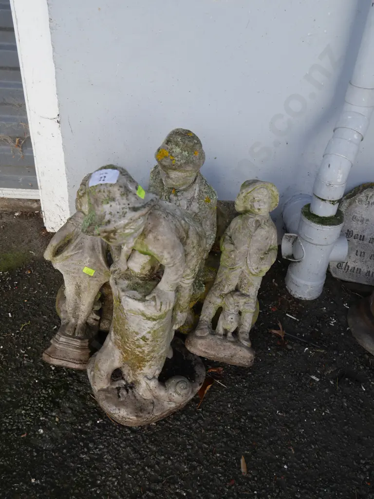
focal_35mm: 30
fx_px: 432
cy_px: 250
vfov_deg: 60.0
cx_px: 187
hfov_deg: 46.8
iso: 200
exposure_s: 1/200
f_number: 5.6
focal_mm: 15
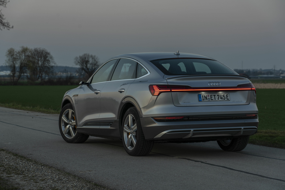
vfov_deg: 13.0
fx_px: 831
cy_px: 95
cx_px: 142
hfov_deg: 19.5
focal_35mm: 105
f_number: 6.3
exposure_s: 1/40
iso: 160
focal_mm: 105
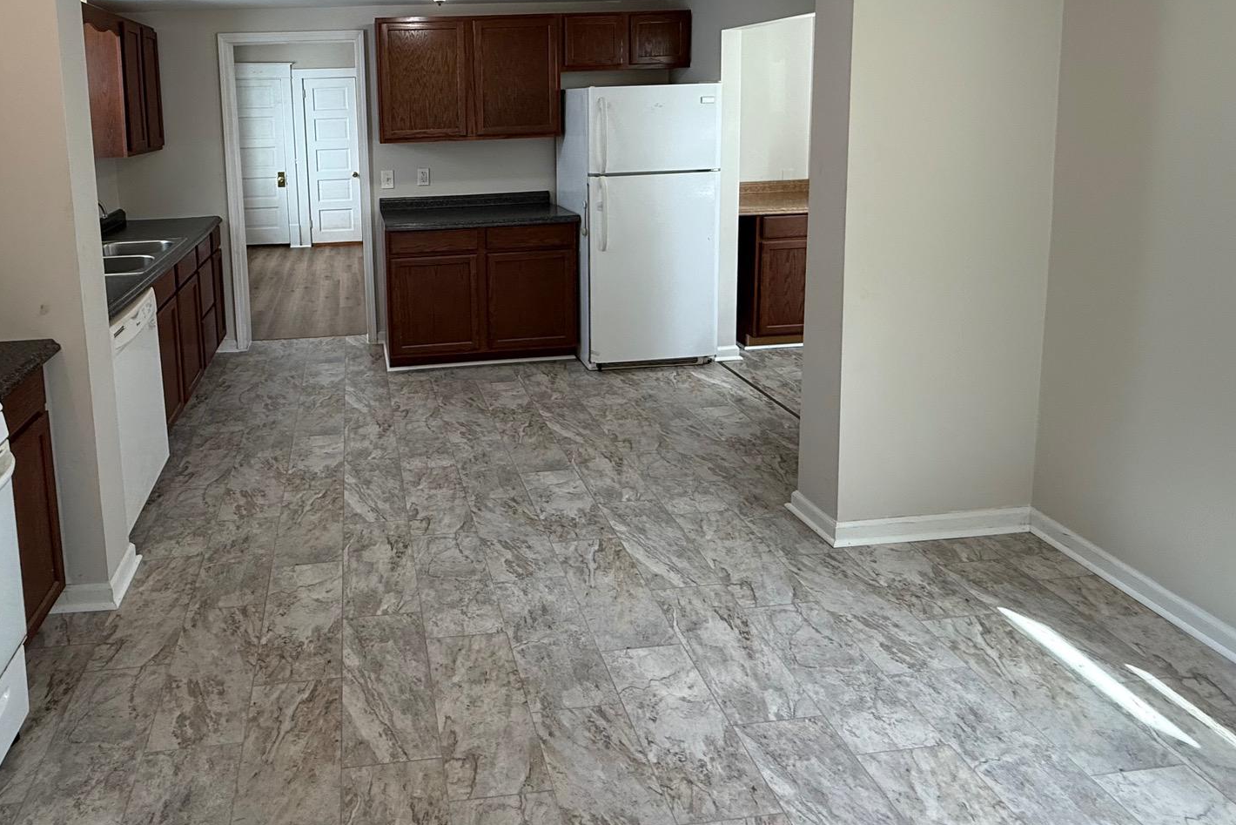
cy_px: 186
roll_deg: +1.3
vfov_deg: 56.0
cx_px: 414
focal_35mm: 21
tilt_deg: -6.4
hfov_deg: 78.6
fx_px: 721
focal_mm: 2.22
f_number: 2.2
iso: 125
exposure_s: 1/120
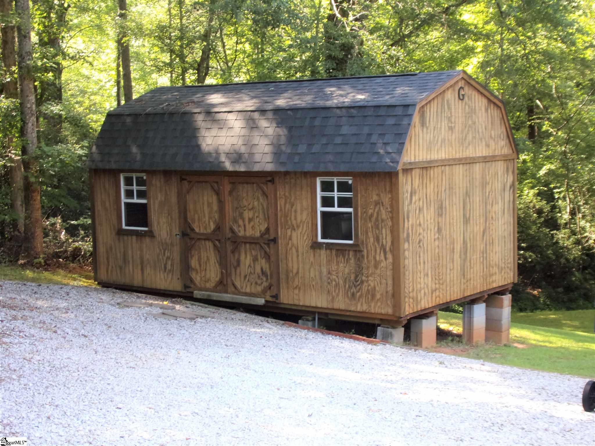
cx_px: 298
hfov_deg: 35.5
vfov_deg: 27.0
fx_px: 928
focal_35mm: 54
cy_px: 223
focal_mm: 9.8
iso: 100
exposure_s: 1/34
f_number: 4.3
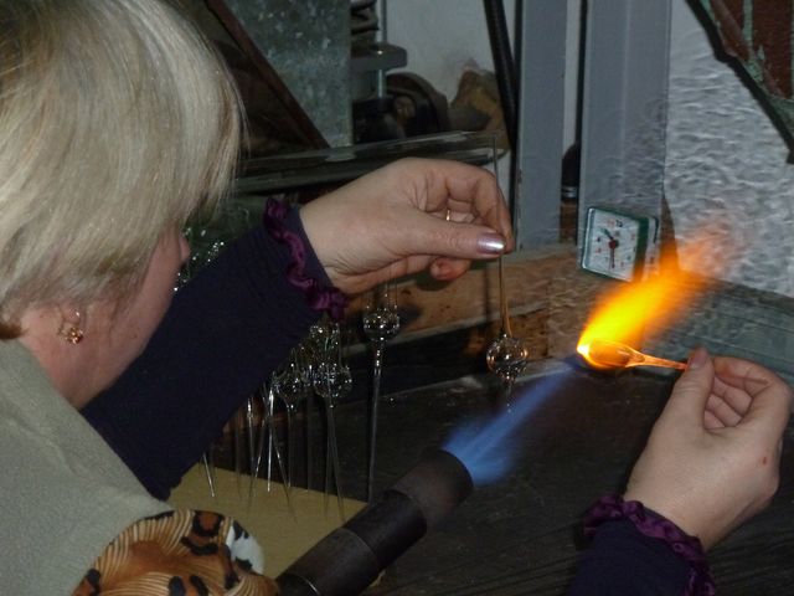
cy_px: 298
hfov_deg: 10.9
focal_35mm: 182
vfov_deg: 8.2
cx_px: 397
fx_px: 4175
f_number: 4.5
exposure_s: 1/50
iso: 400
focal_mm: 29.9
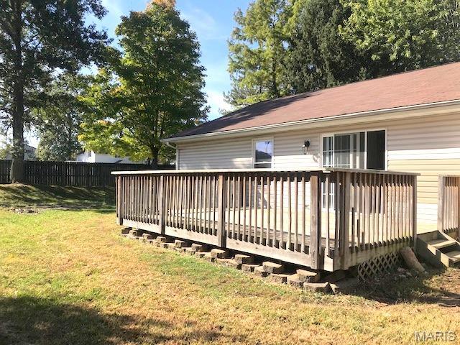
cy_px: 172
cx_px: 230
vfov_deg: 49.7
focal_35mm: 28
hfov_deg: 63.4
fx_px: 372
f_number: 1.8
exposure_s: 1/1451
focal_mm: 3.99
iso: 20
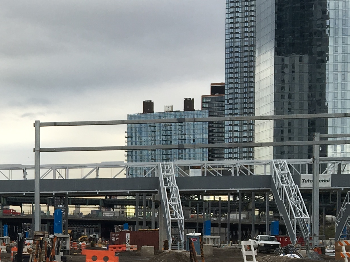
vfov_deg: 15.2
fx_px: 960
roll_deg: +0.0
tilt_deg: -1.6
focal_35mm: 95
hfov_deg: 19.2
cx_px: -98
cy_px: 271
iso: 25
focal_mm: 4.15
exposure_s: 1/386
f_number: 2.2
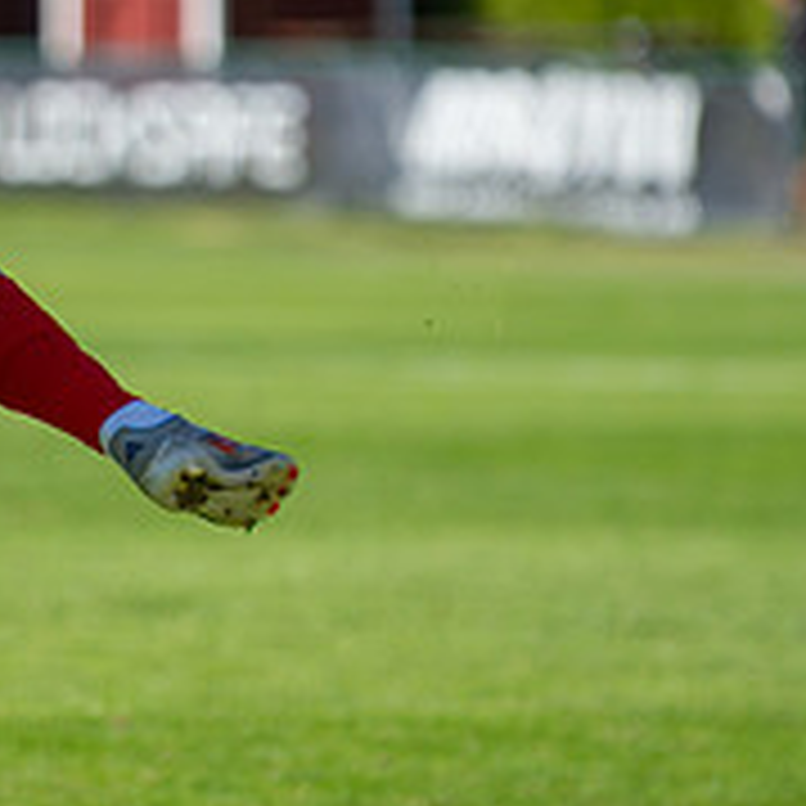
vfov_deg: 4.0
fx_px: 11591
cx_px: -288
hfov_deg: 4.0
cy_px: 180
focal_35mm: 440
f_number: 3.2
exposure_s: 1/2500
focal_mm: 160
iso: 160
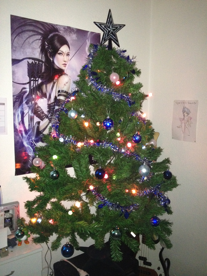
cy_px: 138
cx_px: 104
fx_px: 279
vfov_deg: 52.6
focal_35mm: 35
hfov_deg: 40.7
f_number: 2.4
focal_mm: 4.28
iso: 400
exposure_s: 1/16
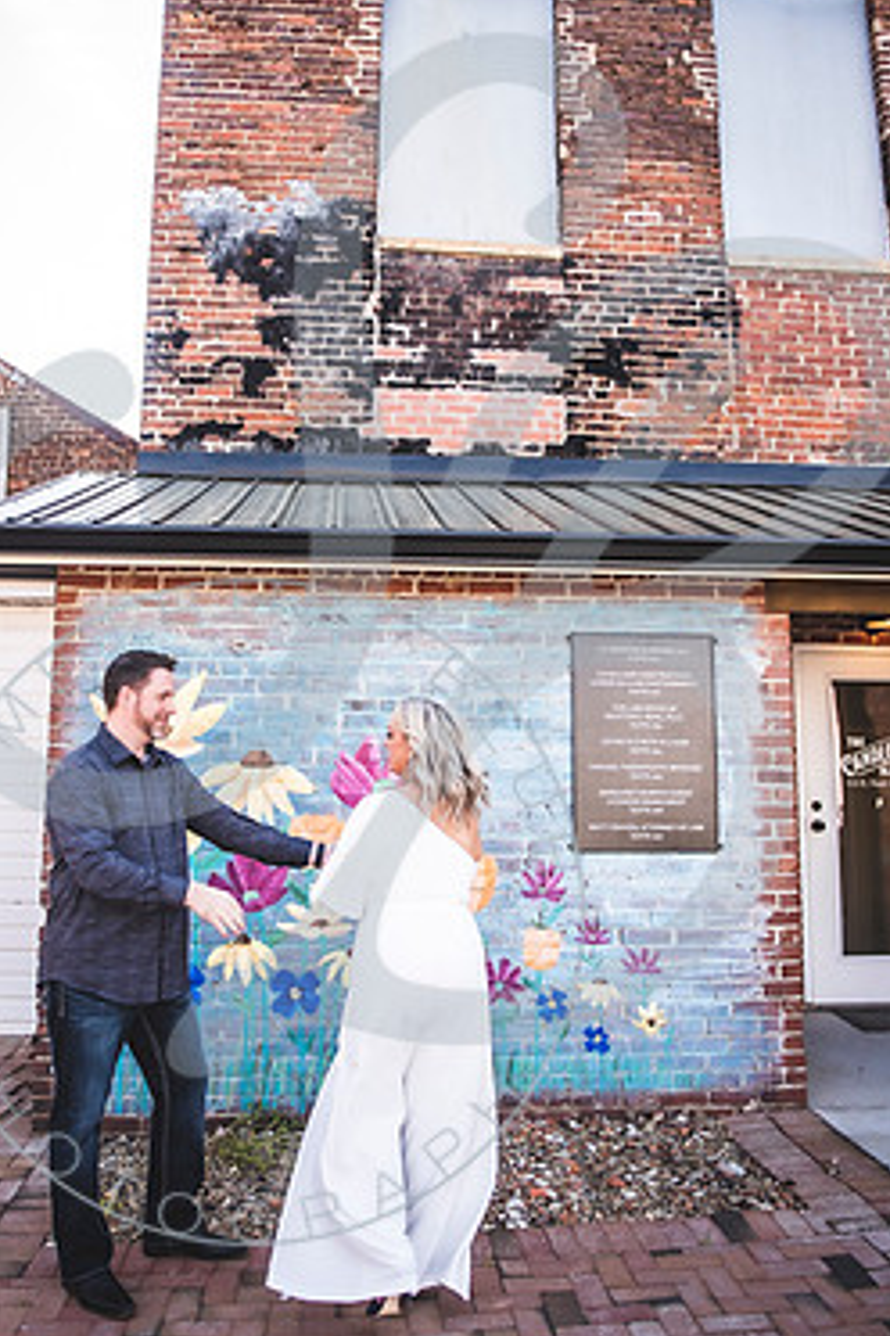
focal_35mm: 29
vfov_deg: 63.6
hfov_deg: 44.9
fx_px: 1075
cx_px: 413
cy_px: 639
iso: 100
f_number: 2.8
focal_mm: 24
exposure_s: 1/400
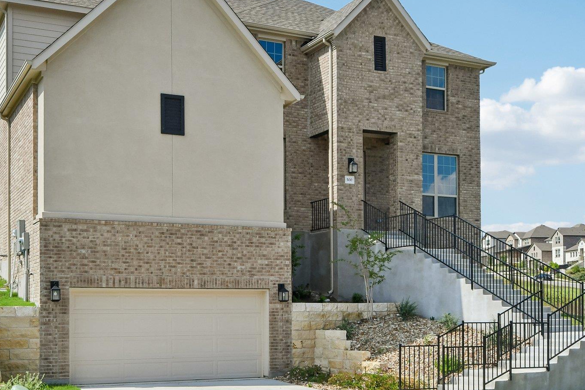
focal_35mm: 45
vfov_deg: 29.6
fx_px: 731
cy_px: 128
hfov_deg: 43.4
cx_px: 234
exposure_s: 1/2000
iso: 400
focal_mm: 20
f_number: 8
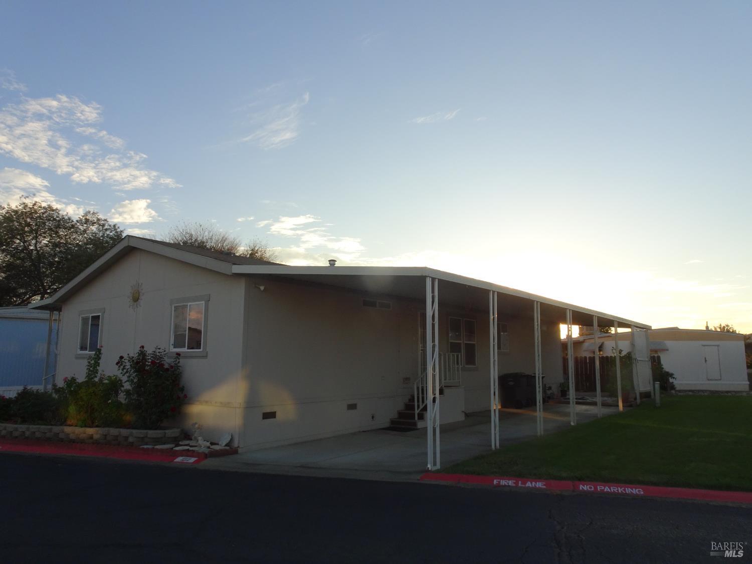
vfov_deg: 56.8
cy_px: 282
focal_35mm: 24
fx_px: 521
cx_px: 376
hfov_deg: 71.6
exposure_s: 1/200
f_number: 3.5
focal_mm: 4.1
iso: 80
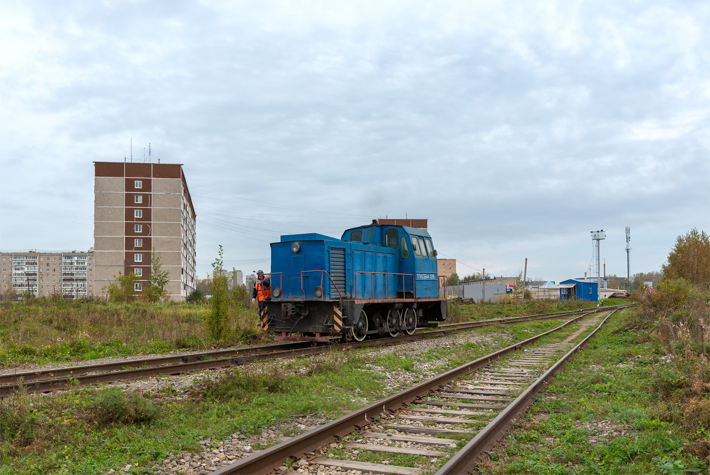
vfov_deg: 43.7
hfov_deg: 61.9
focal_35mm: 30
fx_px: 592
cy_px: 238
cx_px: 355
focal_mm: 30
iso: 200
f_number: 7.1
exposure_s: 1/400
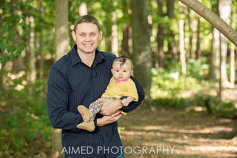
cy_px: 79
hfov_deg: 16.3
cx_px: 117
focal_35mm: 126
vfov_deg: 10.9
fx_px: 828
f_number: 4.5
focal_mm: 122
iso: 640
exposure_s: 1/200
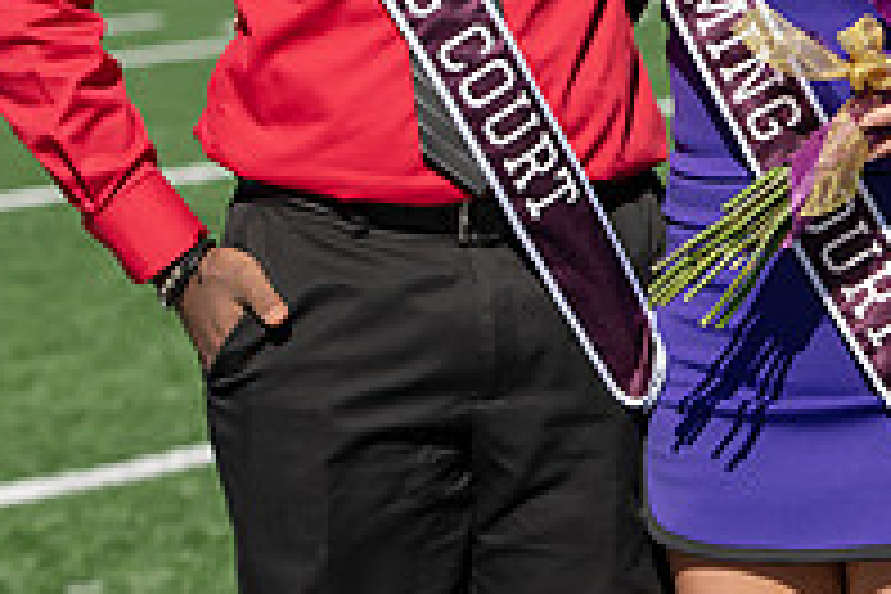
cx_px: 774
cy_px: -178
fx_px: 6237
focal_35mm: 252
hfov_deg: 8.1
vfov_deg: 5.4
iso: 200
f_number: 4.5
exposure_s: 1/1250
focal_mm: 86
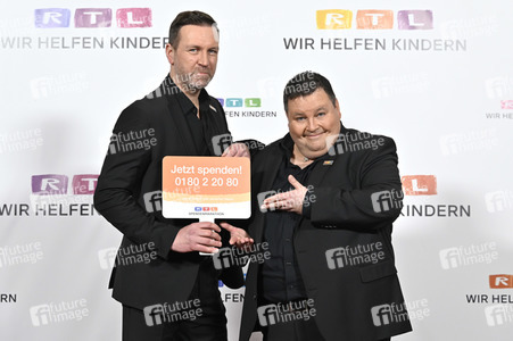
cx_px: 256
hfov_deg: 28.9
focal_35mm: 70
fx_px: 997
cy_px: 170
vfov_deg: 19.4
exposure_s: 1/400
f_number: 4.5
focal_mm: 70
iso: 1600
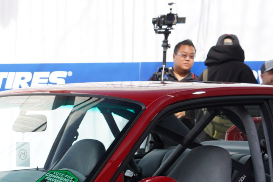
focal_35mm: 106
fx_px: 804
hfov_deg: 18.7
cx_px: -14
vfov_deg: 11.9
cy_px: 328
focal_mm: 29
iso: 100
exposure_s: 1/100
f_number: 5.6
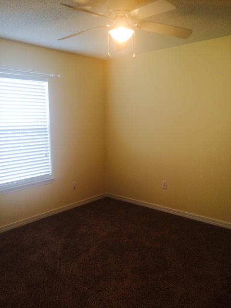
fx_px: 258
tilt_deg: -8.0
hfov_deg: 48.2
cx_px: 116
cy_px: 154
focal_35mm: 29
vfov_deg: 61.7
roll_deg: +1.2
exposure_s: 1/30
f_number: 2.2
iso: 40
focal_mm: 4.15
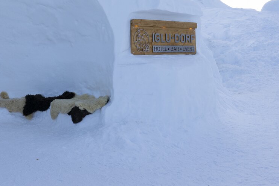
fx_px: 364
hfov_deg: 41.5
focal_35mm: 47
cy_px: 15
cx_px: 99
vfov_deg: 27.5
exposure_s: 1/250
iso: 400
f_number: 11
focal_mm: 17
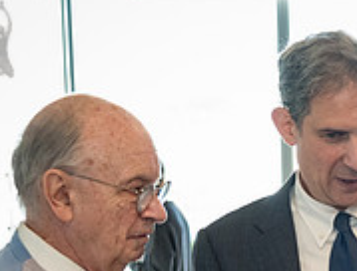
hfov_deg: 11.5
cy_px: 364
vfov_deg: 8.7
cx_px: 352
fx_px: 1761
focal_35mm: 170
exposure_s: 1/160
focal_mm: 48
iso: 2000
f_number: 4.5
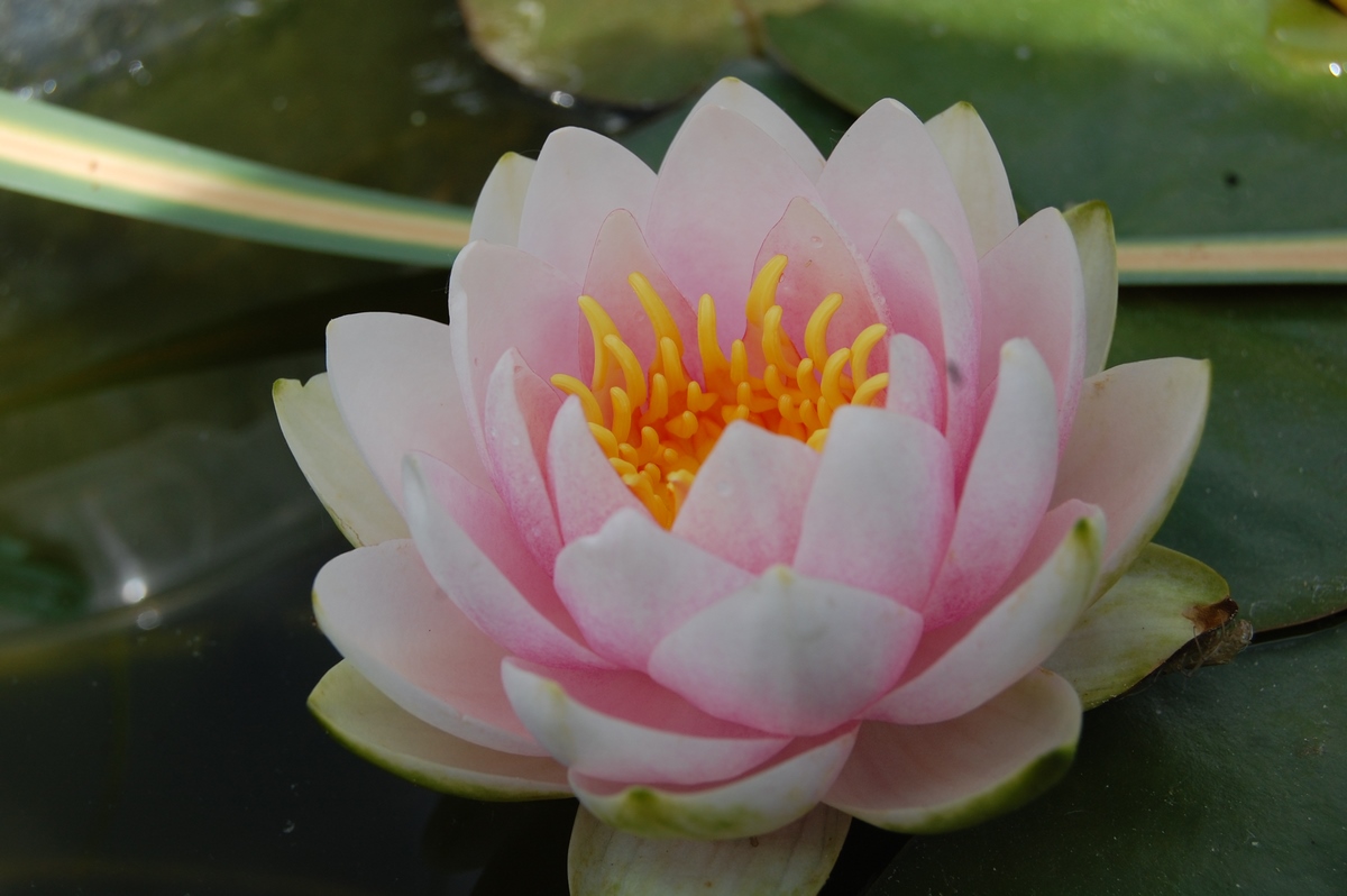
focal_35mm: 68
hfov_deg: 29.9
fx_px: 2523
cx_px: 674
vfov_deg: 20.1
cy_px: 448
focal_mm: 45
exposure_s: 1/320
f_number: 9
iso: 200
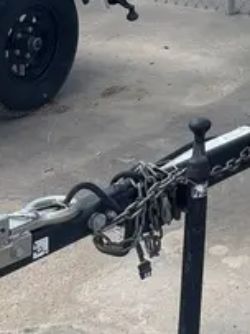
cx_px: 434
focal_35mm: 94
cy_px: -128
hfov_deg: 14.1
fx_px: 906
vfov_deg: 19.0
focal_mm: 5.96
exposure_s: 1/2571
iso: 50
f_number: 1.6
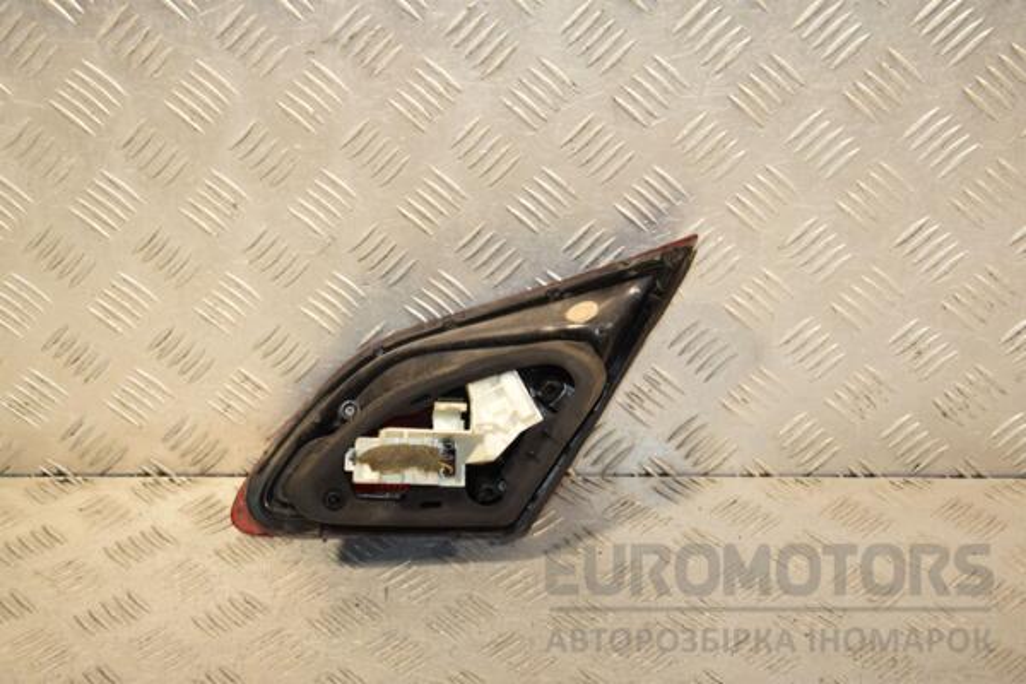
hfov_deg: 31.9
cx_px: 513
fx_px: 1795
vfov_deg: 21.6
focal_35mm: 63
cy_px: 342
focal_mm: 42
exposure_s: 1/200
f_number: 6.3
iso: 800
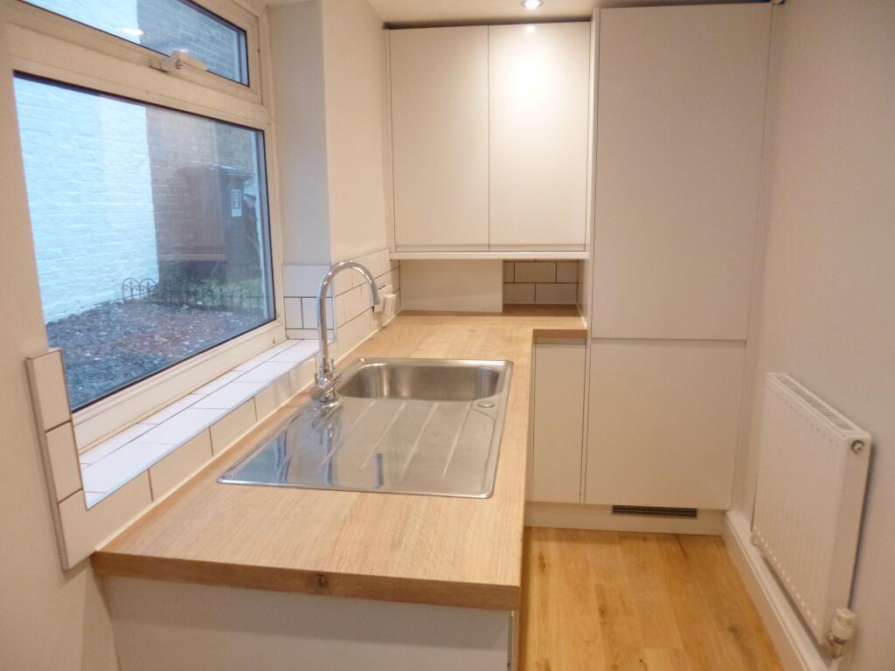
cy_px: 336
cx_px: 448
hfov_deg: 71.6
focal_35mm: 24
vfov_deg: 56.8
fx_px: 621
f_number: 2.5
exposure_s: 1/60
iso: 320
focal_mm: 4.3
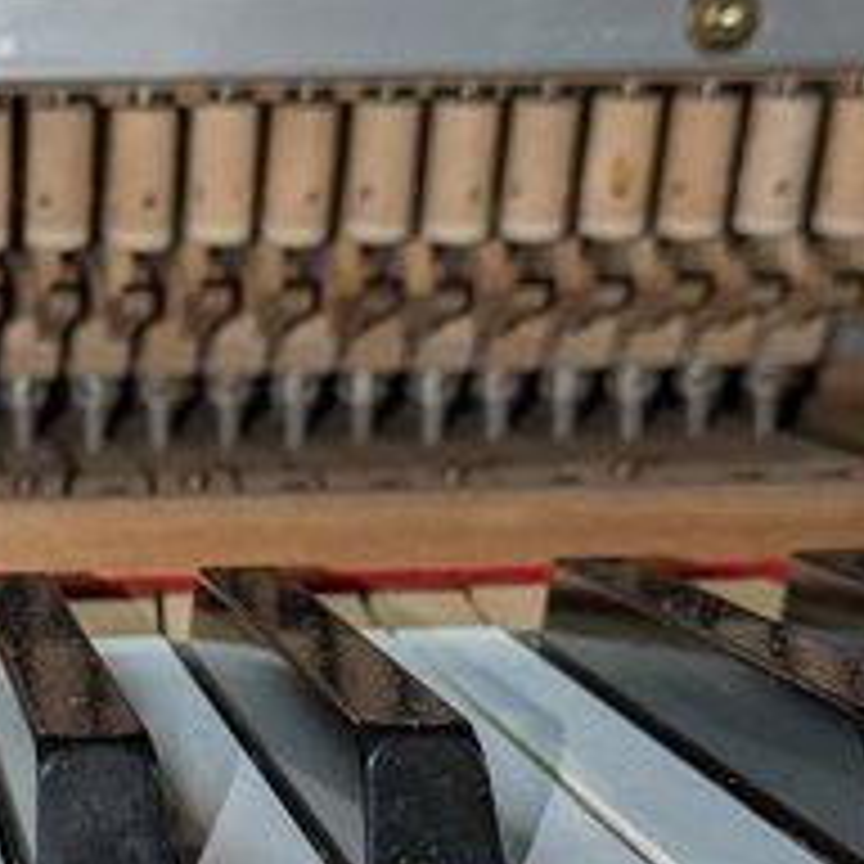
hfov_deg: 20.0
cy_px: 806
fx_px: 2344
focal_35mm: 83
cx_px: -70
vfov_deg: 20.4
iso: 103
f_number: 1.89
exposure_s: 1/100
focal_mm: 5.43
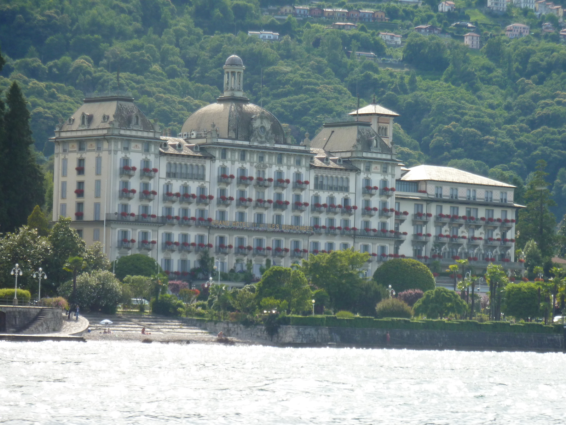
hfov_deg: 12.5
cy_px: 212
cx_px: 283
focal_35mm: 158
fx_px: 2583
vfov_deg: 9.4
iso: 160
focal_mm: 25.9
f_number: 4.5
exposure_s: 1/500
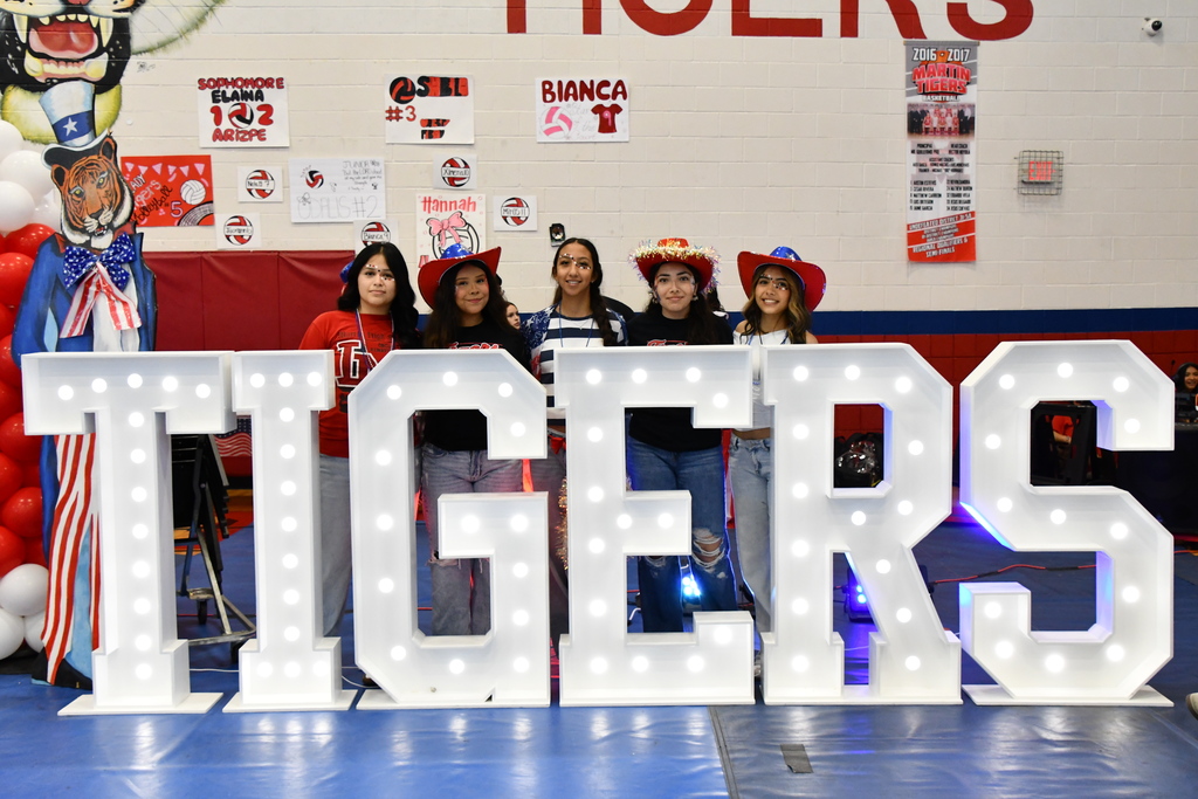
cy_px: 400
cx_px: 599
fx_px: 1198
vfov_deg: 36.9
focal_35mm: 36
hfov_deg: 53.1
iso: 2500
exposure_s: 1/200
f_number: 7.1
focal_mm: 24
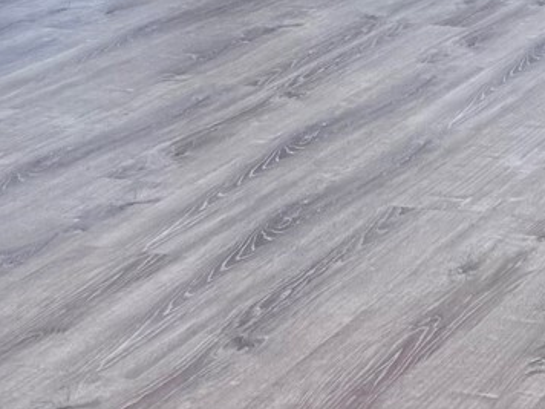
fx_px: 1700
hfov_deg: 15.4
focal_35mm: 108
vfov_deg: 12.3
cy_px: -369
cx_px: 1015
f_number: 1.78
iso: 64
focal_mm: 6.76
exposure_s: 1/237
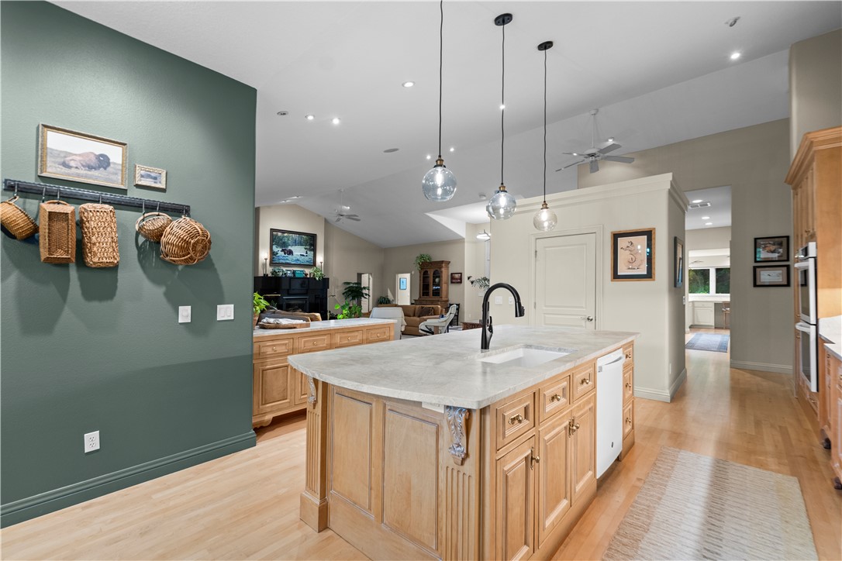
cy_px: 280
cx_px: 421
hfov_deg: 100.4
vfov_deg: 77.3
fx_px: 351
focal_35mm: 15
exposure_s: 1/3
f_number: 7.1
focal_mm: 15
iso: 1000
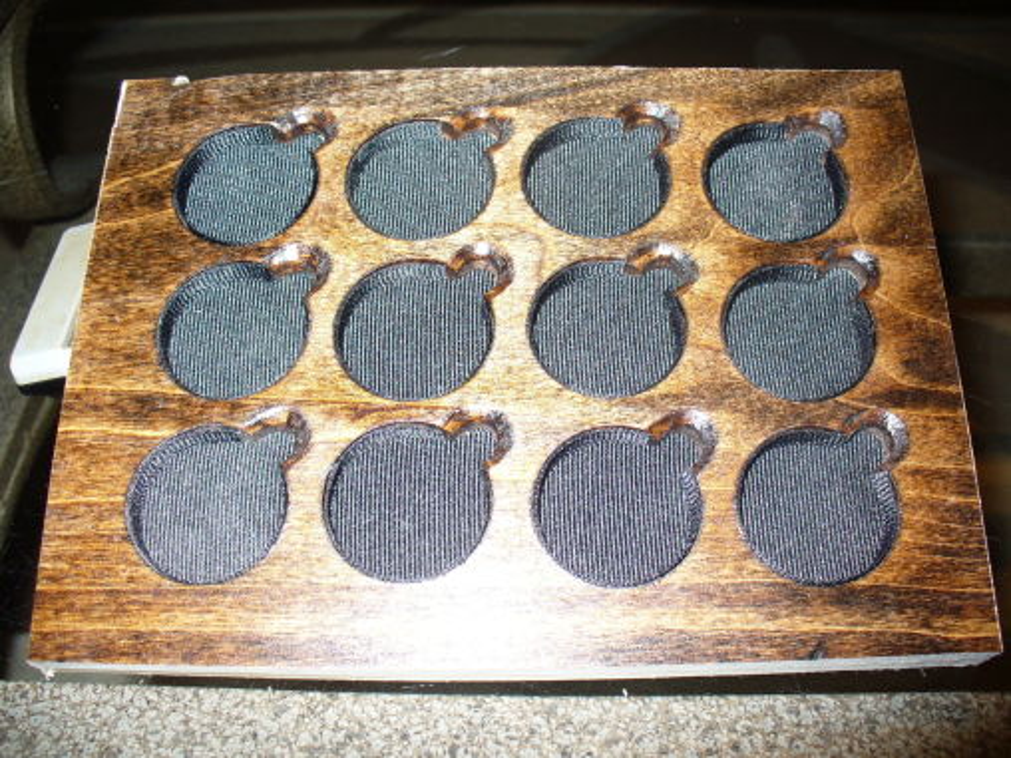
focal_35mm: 37
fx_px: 1081
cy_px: 379
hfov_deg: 50.1
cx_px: 506
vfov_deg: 38.7
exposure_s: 1/30
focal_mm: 6.1
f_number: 2.8
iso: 80
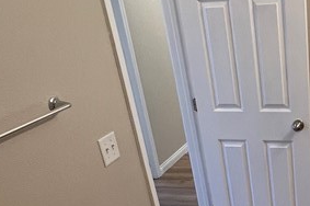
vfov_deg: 25.2
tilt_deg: -30.2
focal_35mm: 49
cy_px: 236
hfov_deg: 37.5
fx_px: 421
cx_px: 285
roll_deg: +5.6
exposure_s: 1/60
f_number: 1.8
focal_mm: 1.57
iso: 160
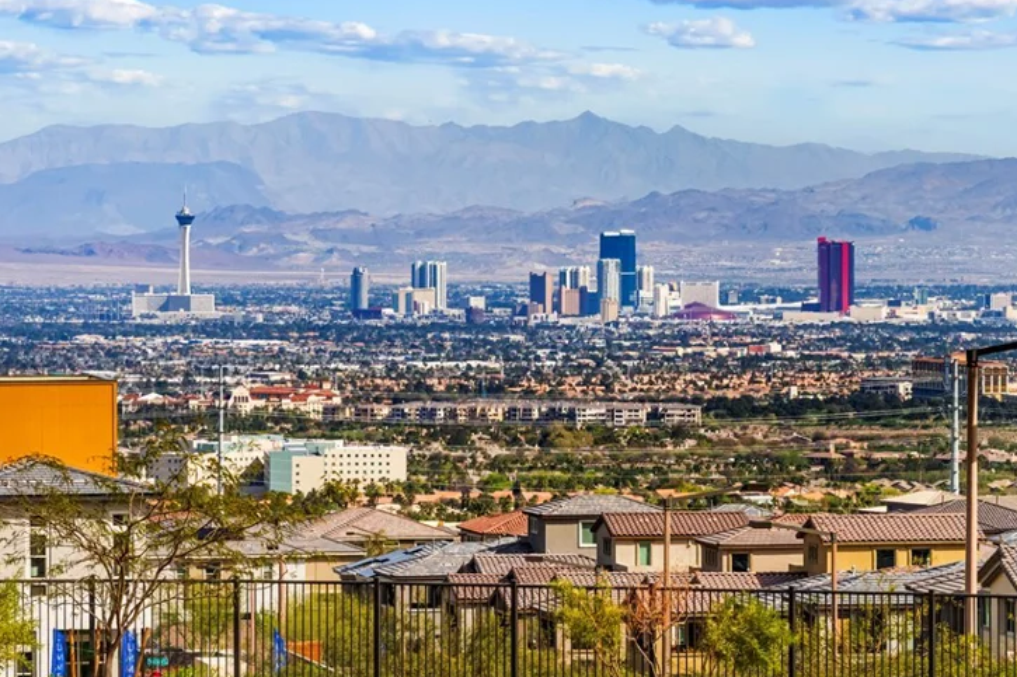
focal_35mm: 236
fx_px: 6665
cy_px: 308
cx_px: 696
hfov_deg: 8.7
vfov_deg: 5.8
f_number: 11
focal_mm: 167
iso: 320
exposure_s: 1/8000
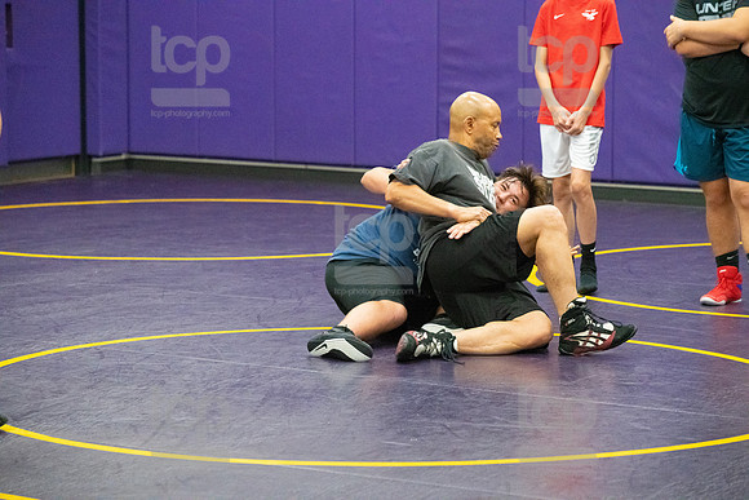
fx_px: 2809
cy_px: 250
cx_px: 374
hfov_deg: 15.2
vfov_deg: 10.2
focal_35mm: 135
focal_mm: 135
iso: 6400
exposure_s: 1/640
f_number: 4.5
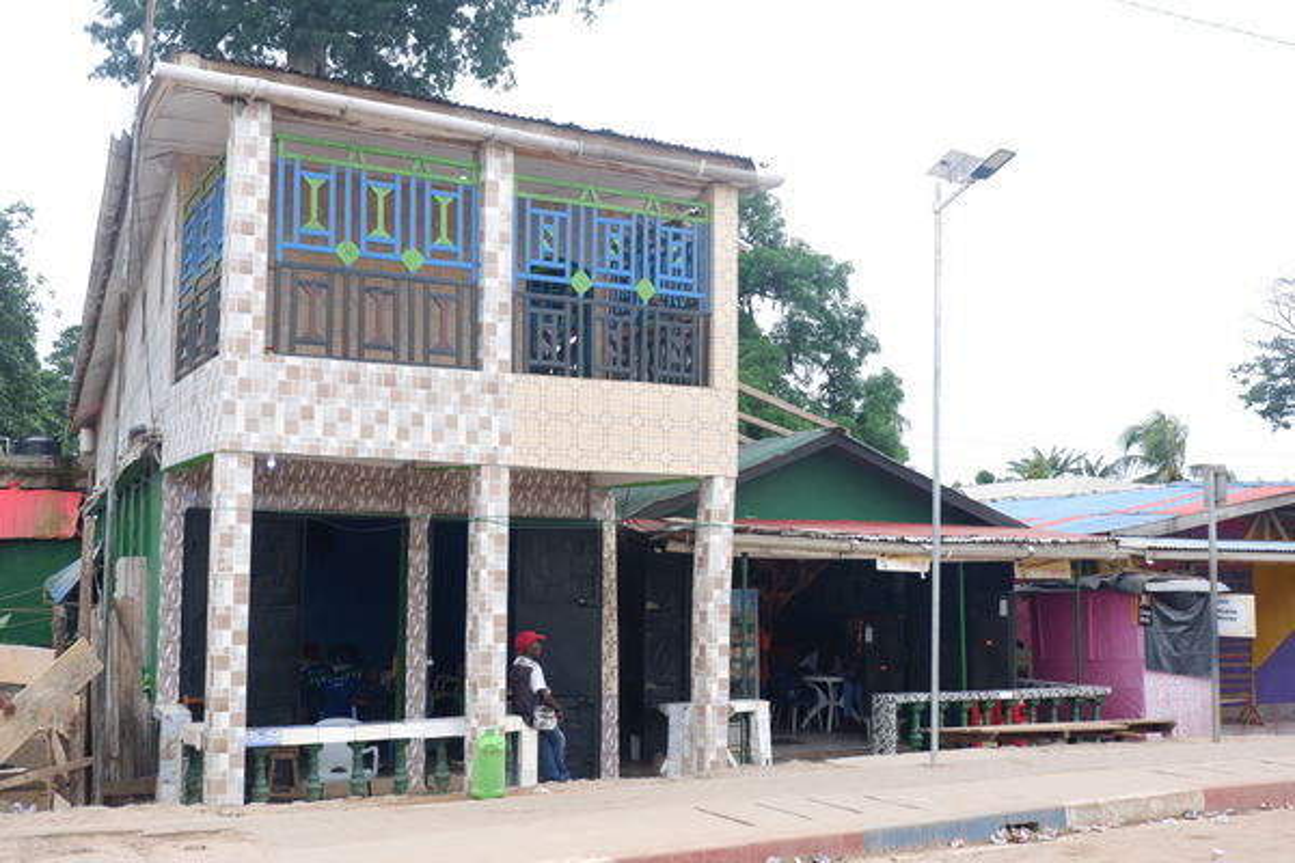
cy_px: 432
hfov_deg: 49.6
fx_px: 1403
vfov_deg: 34.2
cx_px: 648
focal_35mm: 39
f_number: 5.6
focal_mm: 26.4
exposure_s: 1/140
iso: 200
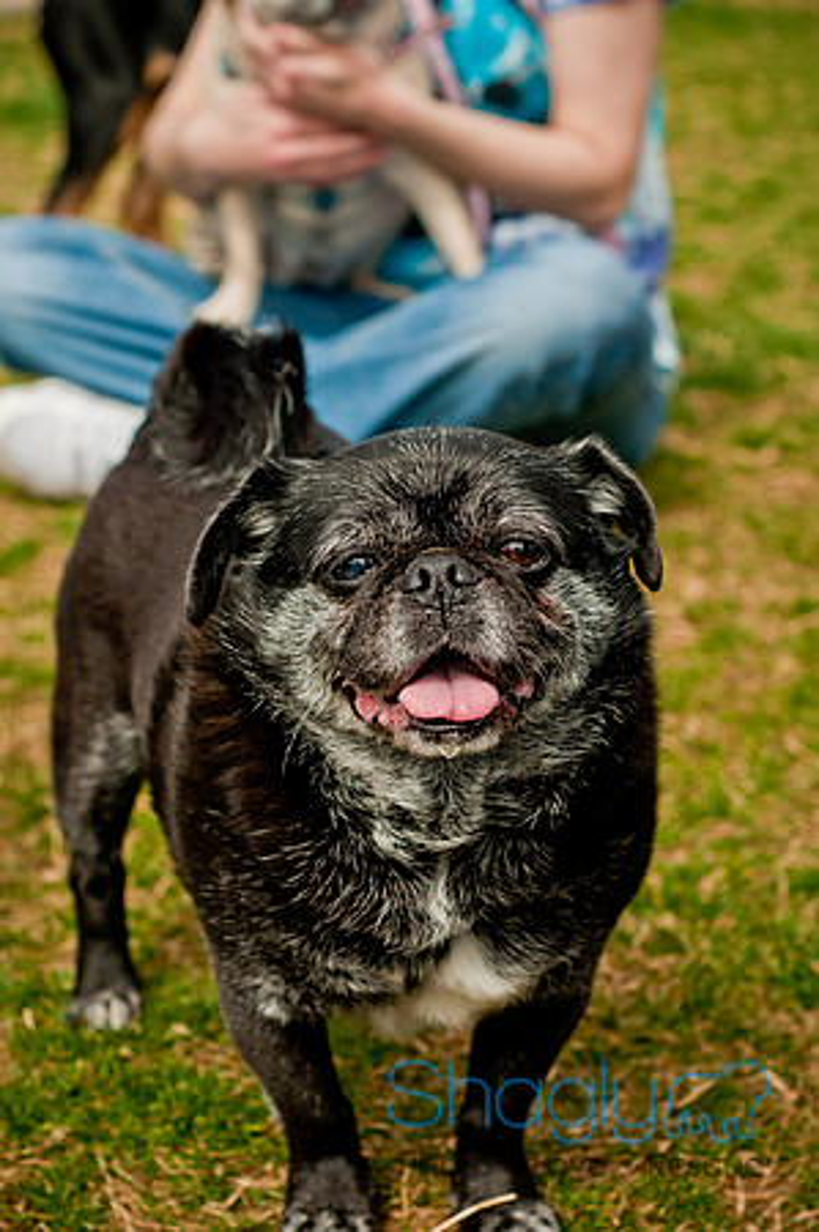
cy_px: 616
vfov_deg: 27.0
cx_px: 410
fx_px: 2565
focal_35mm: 75
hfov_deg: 18.1
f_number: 3.5
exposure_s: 1/1250
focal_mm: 50
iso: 200
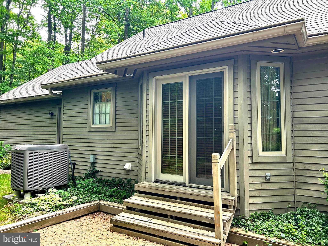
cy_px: 123
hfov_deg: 67.3
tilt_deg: +3.2
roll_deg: +0.2
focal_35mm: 26
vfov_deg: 53.1
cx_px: 164
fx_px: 246
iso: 64
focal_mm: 5.7
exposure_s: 1/121
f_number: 1.5
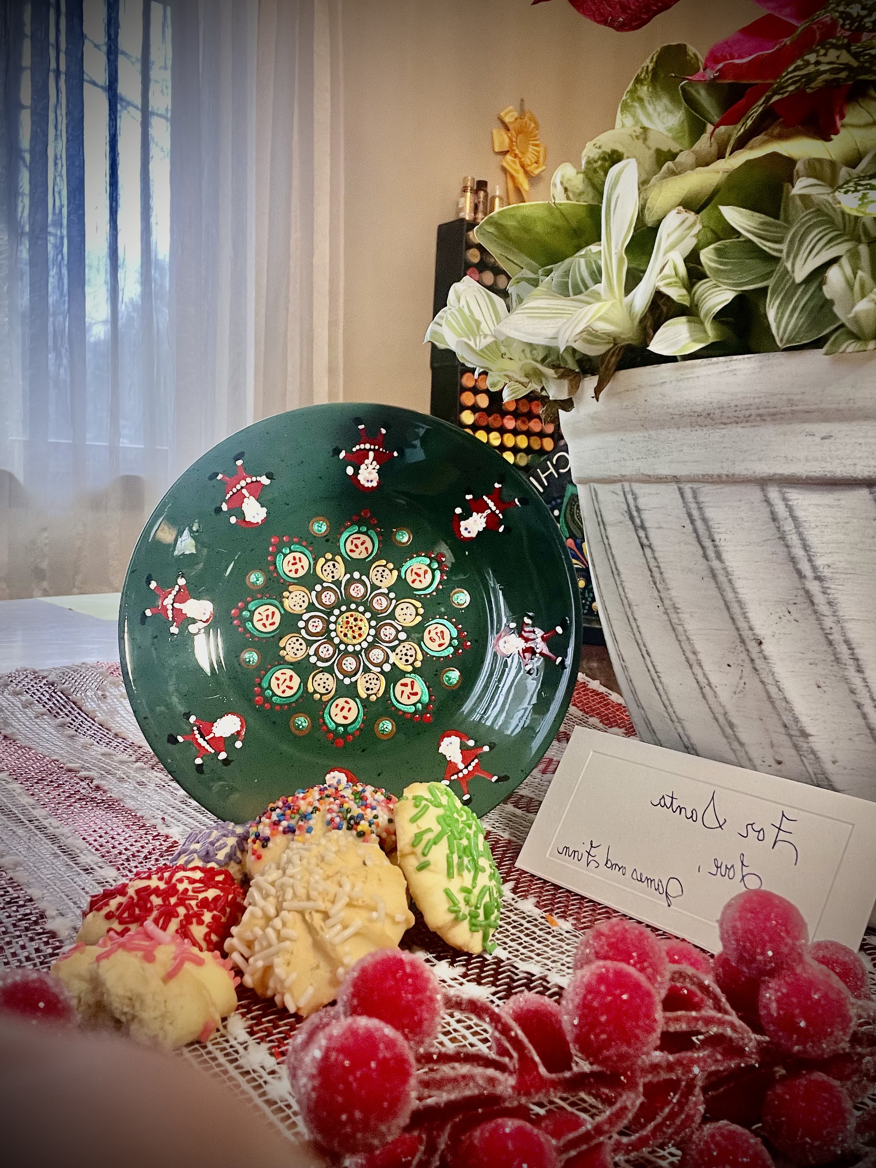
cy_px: 584
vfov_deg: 60.0
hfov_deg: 46.8
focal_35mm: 30
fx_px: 1012
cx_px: 438
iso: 160
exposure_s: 1/60
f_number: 2.2
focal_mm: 2.71
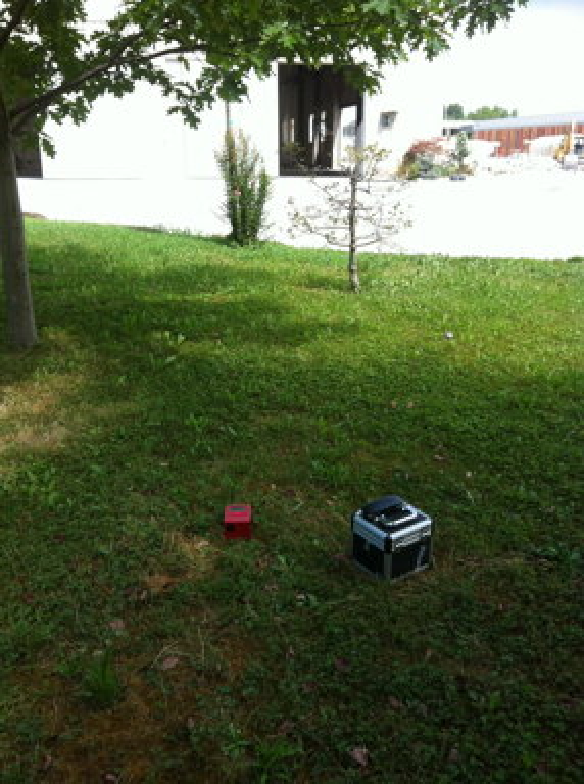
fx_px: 791
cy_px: 392
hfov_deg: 40.5
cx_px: 292
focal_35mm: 35
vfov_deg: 52.7
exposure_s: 1/548
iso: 80
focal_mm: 3.85
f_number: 2.8
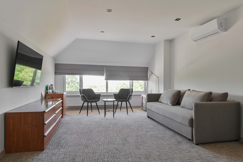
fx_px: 142
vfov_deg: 59.5
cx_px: 118
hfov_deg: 81.2
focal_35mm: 21
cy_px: 79
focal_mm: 20
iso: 2000
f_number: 10
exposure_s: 1/30
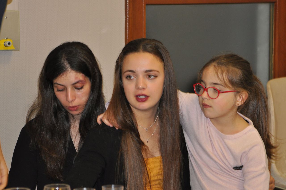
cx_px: 143
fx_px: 1190
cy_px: 95
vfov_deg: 9.1
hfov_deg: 13.7
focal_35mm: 150
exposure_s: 1/60
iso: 800
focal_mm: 100
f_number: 4
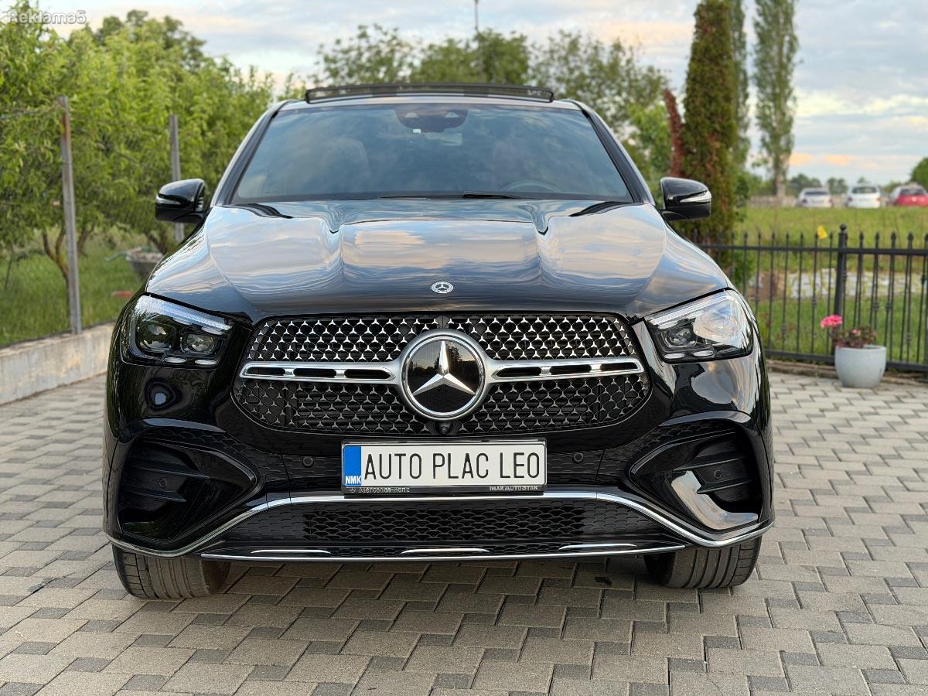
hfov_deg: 39.7
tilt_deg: -6.6
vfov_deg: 30.3
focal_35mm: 48
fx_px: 1287
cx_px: 464
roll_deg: +0.8
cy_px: 348
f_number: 1.78
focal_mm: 6.76
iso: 64
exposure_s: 1/217
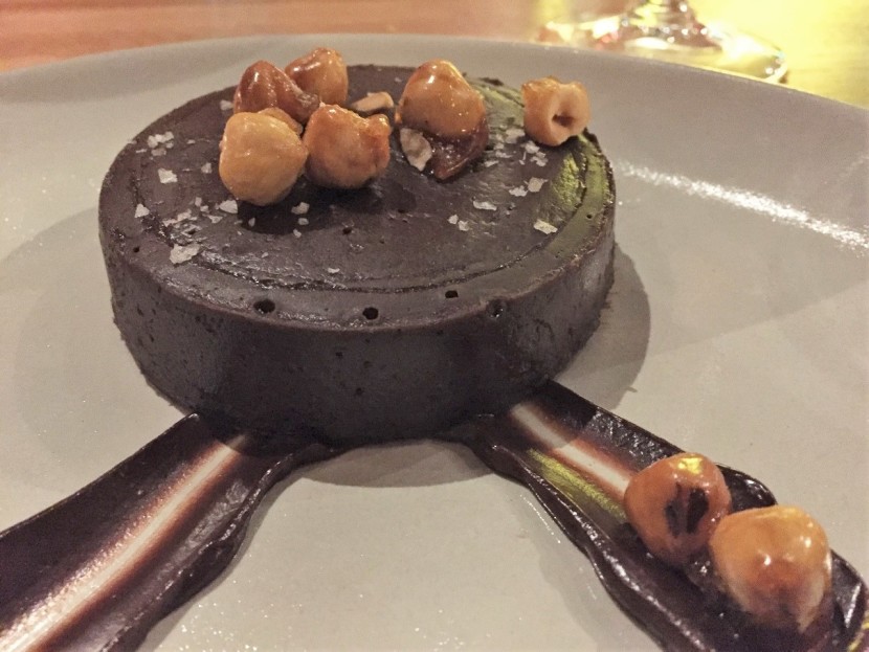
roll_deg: +0.8
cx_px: 434
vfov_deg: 48.3
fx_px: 728
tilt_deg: -37.5
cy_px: 326
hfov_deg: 61.6
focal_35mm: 29
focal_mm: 4.15
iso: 1250
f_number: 2.2
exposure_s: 1/15
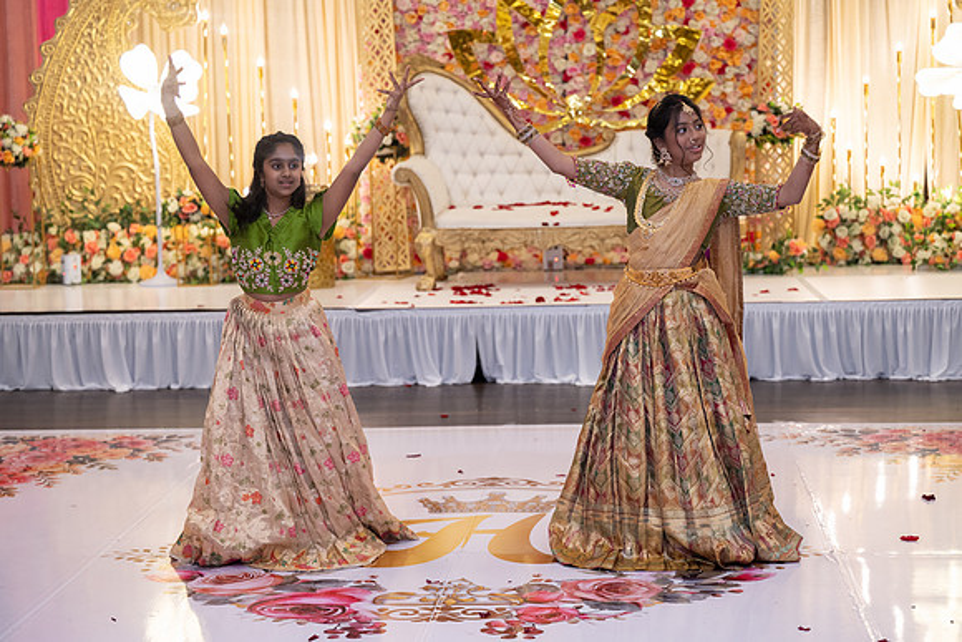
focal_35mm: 72
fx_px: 1912
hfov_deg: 28.2
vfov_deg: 19.1
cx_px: 481
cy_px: 321
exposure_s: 1/160
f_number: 3.2
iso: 1000
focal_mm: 71
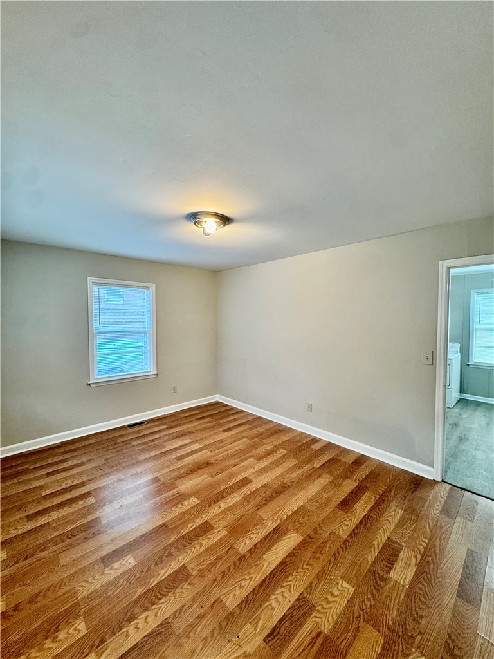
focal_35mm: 14
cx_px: 247
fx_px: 266
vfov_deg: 102.1
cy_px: 330
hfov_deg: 85.7
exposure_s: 1/60
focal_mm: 2.22
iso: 200
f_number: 2.2
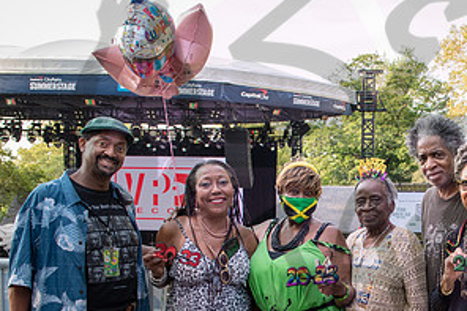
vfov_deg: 23.3
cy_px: 260
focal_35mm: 57
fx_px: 739
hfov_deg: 33.7
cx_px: 394
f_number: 4.5
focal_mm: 28
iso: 500
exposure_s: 1/250
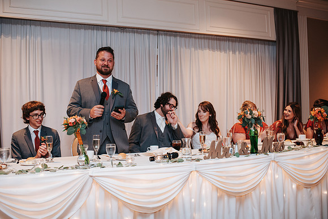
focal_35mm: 35
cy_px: 110
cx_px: 164
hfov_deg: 54.4
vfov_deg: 37.9
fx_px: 319
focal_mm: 35
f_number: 2.8
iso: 800
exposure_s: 1/160
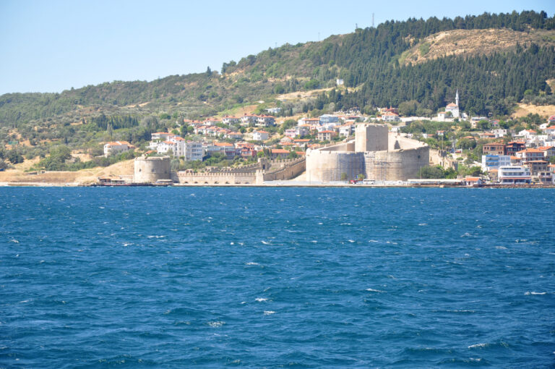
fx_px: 1963
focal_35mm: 128
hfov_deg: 16.1
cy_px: 184
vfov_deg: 10.7
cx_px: 278
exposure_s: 1/320
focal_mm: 85
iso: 200
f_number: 9
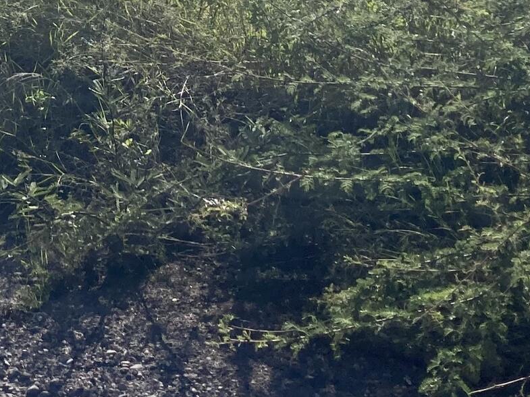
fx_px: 1639
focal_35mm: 107
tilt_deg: +1.5
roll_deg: -1.9
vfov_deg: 12.5
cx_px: -24
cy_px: -332
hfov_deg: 17.8
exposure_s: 1/4808
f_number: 1.8
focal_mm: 3.99
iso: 25
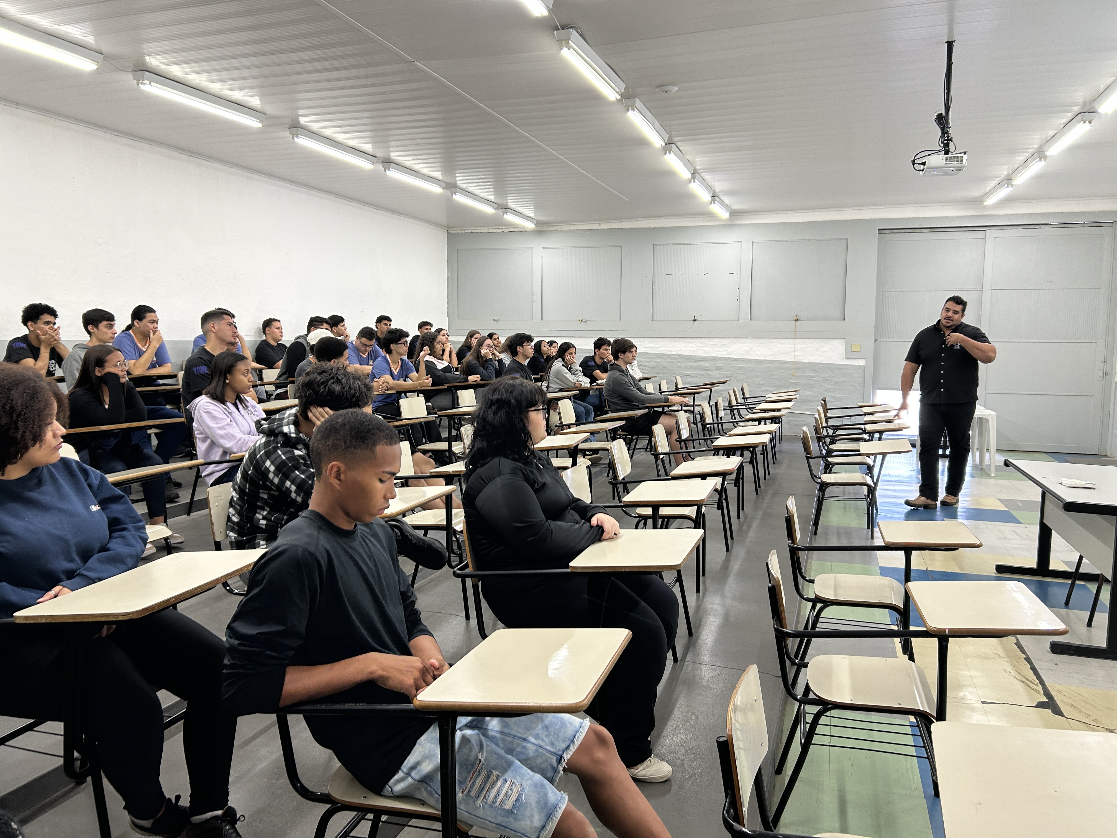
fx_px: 839
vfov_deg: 53.1
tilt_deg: -4.9
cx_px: 558
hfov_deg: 67.3
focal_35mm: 26
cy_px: 419
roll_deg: +0.0
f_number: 1.5
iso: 64
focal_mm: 5.7
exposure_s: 1/60
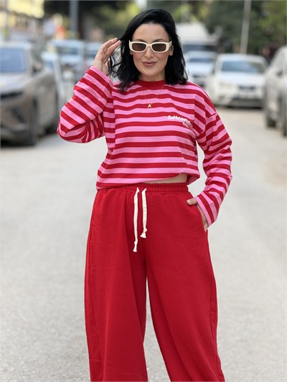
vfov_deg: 16.4
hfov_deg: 12.4
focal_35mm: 120
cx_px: 144
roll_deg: -0.7
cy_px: 191
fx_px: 1326
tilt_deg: -5.8
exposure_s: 1/114
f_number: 2.8
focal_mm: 15.66
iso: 64
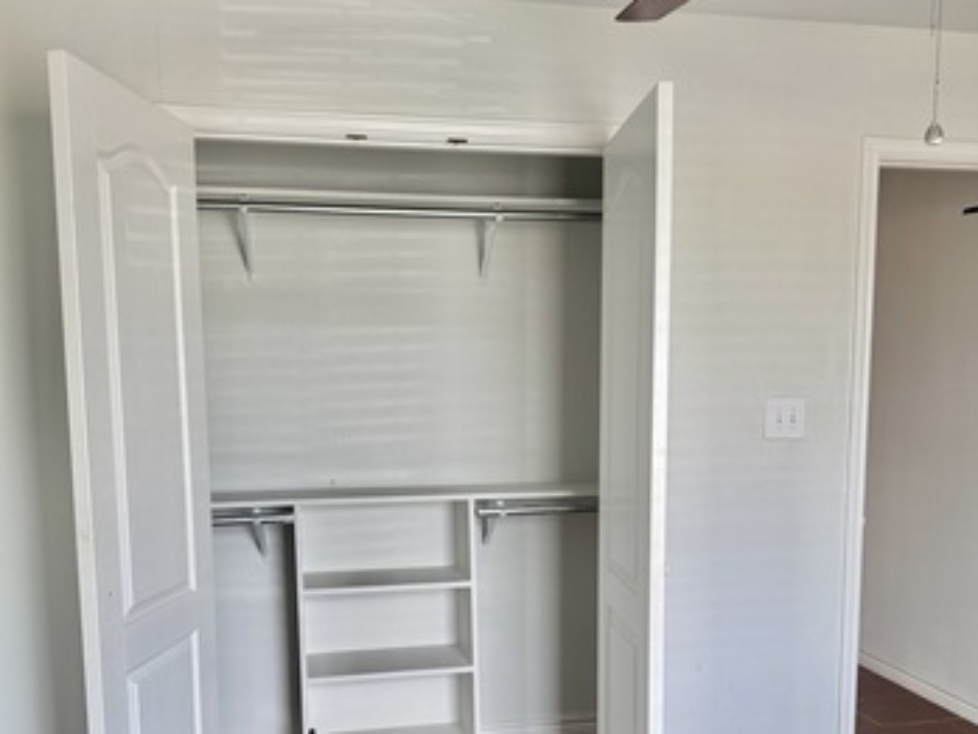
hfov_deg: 55.3
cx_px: 476
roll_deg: +0.1
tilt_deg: -5.2
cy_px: 490
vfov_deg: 42.4
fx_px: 933
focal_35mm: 33
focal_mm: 6.76
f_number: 1.78
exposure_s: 1/121
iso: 160
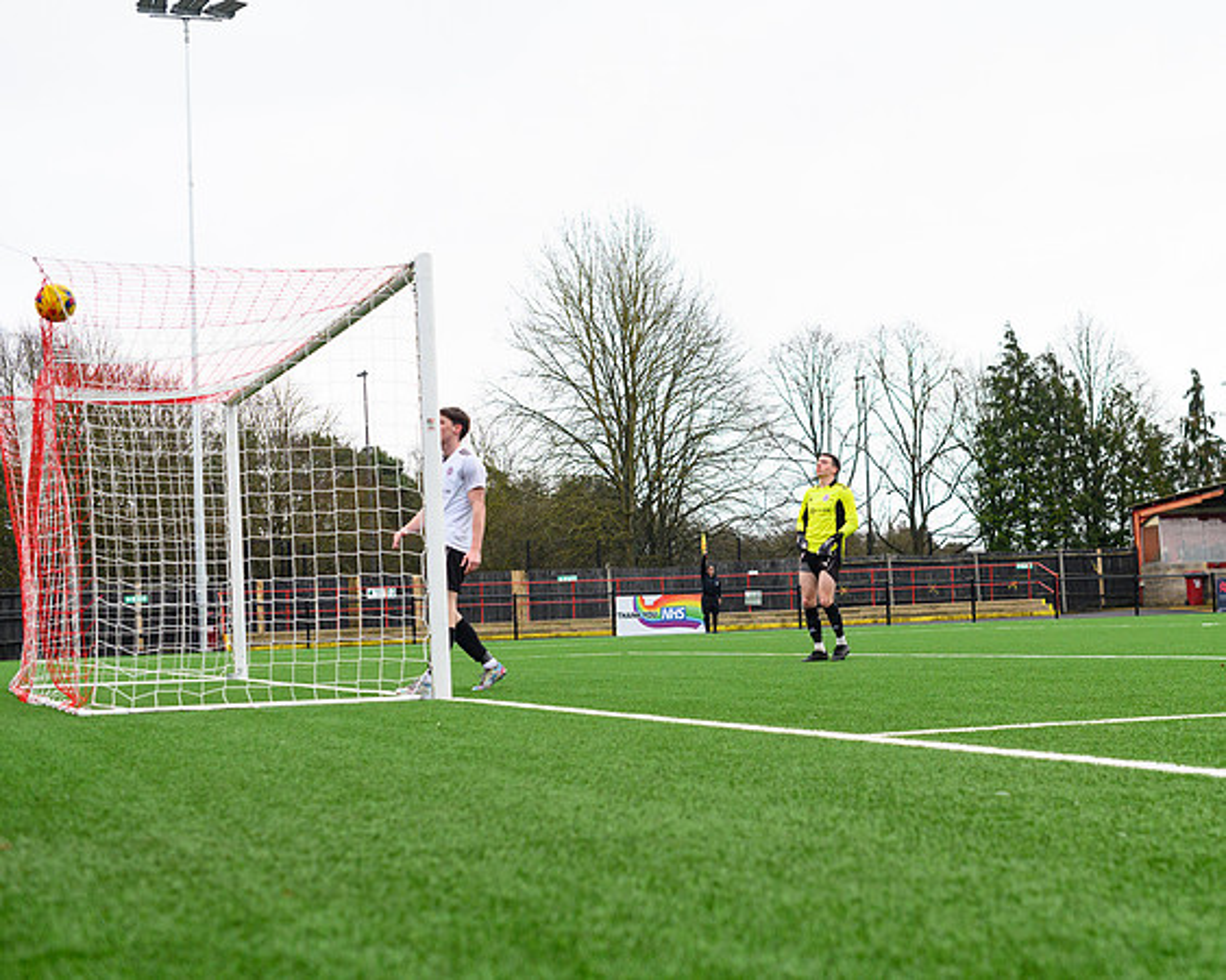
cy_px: 490
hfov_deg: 33.3
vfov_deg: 26.9
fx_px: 2045
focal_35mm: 56
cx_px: 737
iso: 1000
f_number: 5
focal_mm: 50
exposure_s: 1/1250
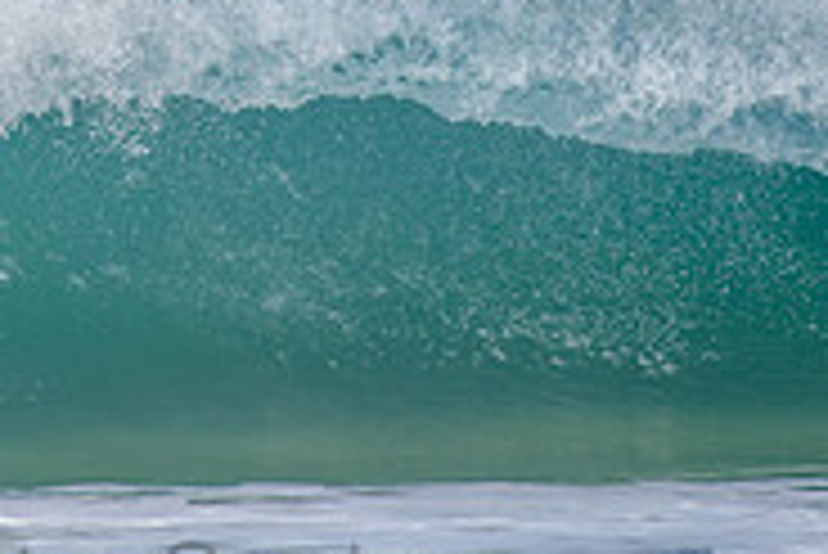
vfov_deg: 0.9
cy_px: -164
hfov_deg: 1.3
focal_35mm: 1575
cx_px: 153
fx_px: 36252
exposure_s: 1/2000
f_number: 5.6
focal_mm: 500
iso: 160
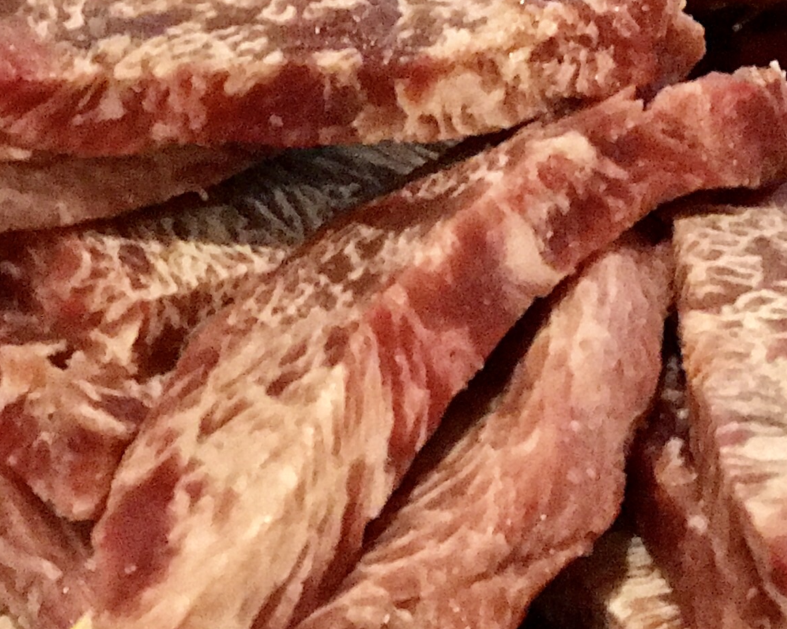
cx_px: 771
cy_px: 129
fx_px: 4519
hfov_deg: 9.9
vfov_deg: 8.0
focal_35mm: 194
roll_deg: +4.6
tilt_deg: -40.7
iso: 500
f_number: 2.8
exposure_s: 1/50
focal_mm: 6.6
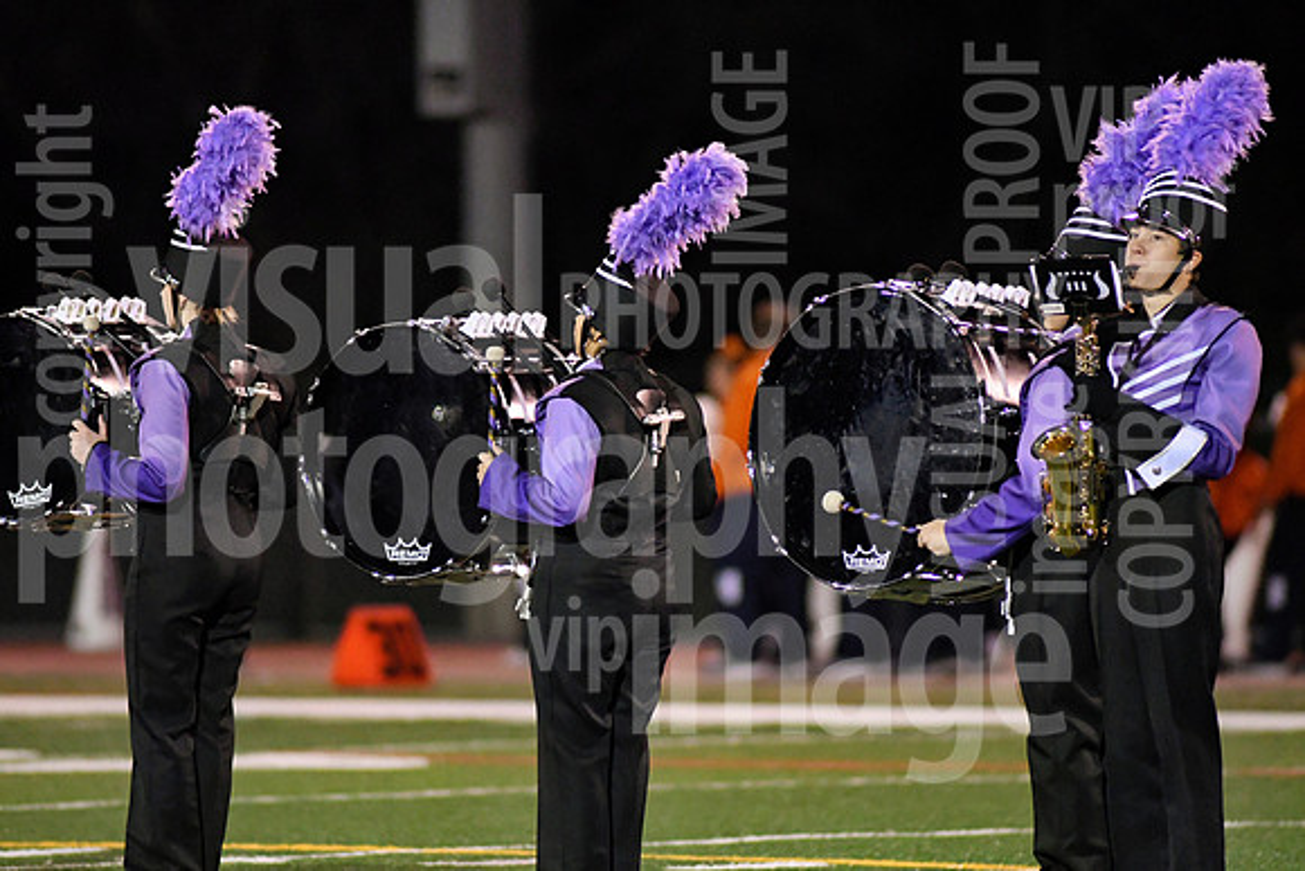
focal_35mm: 450
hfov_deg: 4.6
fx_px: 16316
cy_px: 436
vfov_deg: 3.1
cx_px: 652
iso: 8000
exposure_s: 1/800
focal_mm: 300
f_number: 2.8
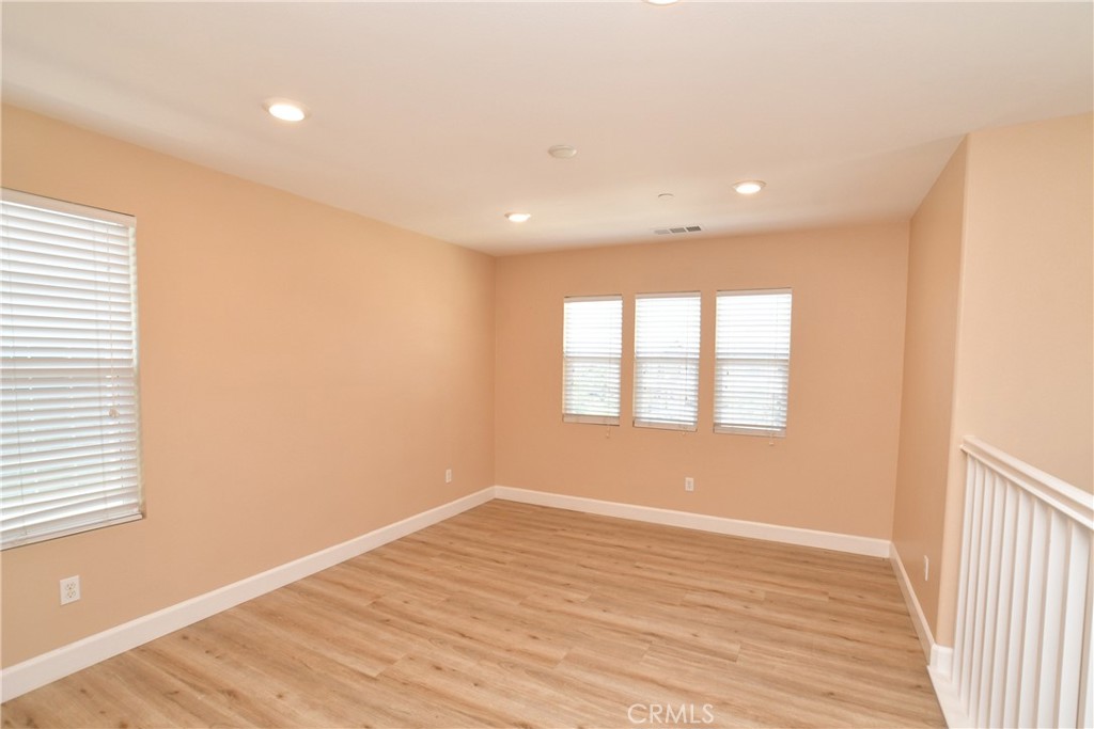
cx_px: 547
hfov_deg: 95.0
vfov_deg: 72.1
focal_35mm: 16
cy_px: 364
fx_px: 501
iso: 800
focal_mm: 11
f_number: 7.1
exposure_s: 1/60
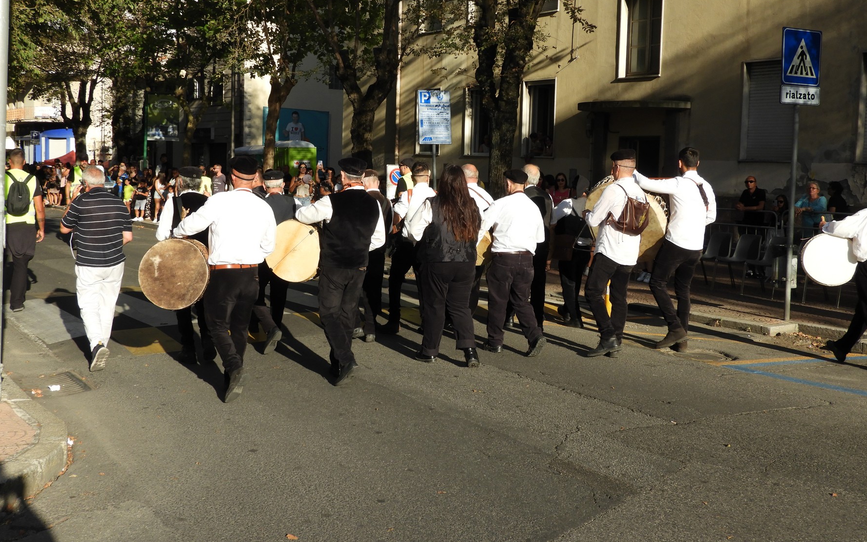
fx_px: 1016
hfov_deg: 46.2
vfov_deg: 29.8
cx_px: 435
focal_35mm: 43
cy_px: 237
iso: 100
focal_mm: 7.2
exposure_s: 1/640
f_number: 3.8
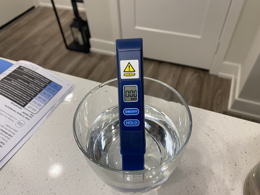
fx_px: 195
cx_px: 130
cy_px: 98
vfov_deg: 53.1
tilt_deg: -47.2
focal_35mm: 26
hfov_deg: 67.3
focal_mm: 4.25
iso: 80
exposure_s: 1/60
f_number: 1.8
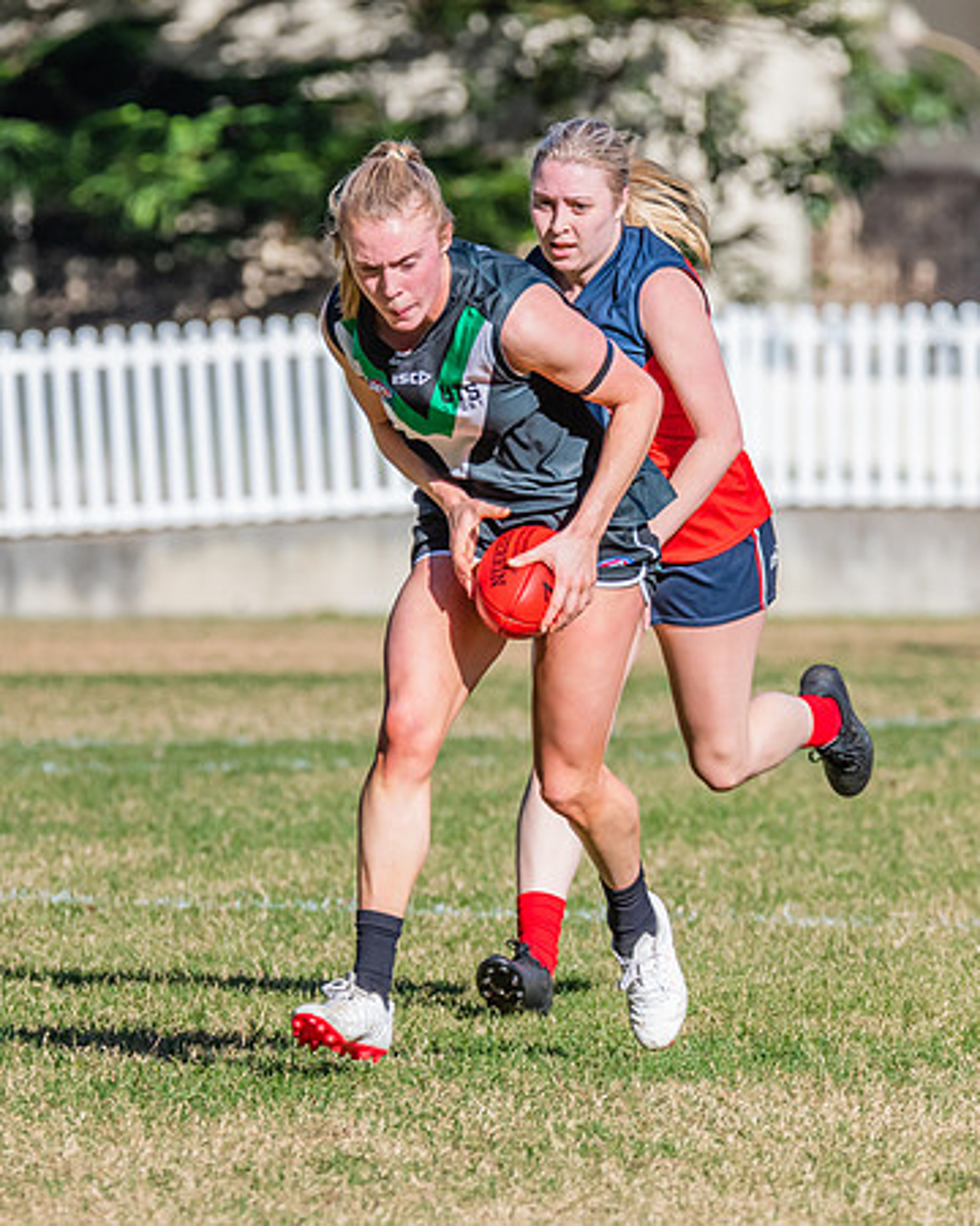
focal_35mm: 628
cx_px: 282
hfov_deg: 2.5
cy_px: 493
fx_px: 22776
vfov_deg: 3.1
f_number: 10
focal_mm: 360
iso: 800
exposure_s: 1/1600
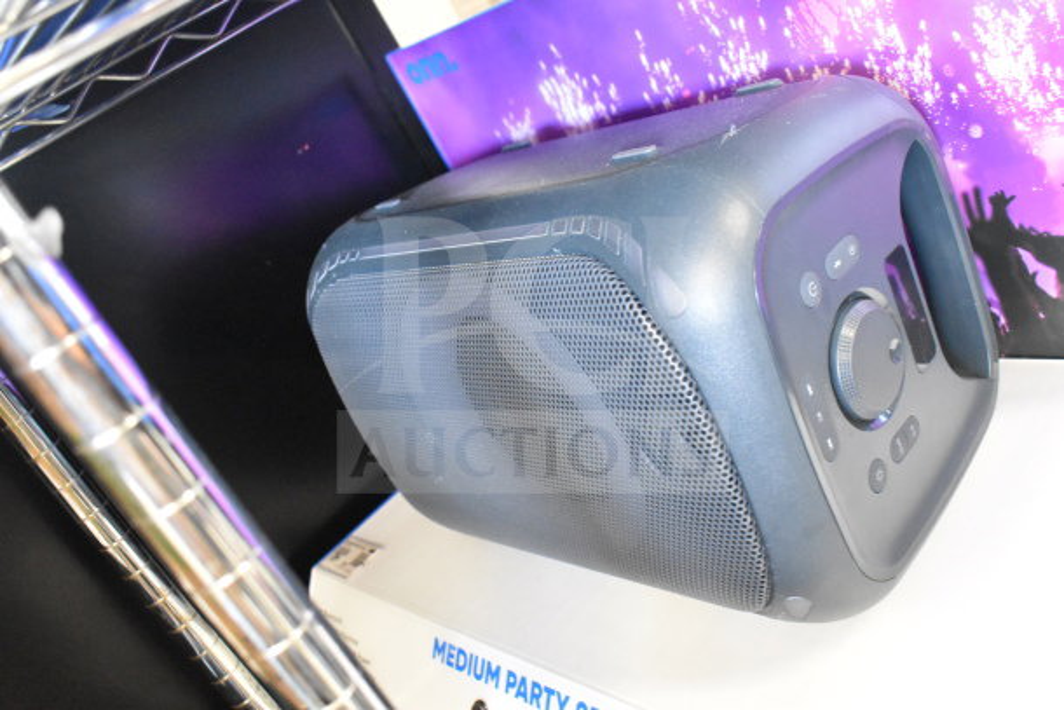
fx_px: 1020
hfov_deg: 55.1
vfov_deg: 38.4
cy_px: 355
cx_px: 532
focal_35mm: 34
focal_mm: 23
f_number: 3.8
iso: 8000
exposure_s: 1/40
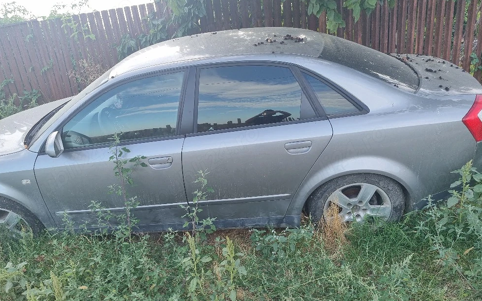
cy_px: 170
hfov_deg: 66.5
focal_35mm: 28
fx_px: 368
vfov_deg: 44.4
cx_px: 239
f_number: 1.8
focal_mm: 5.4
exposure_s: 1/455
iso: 50
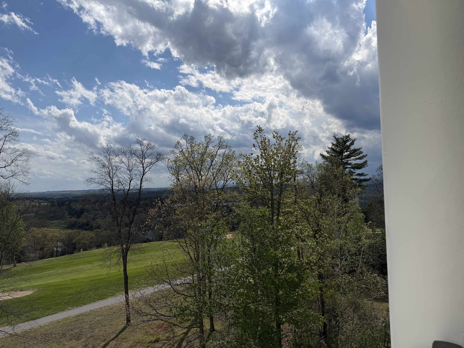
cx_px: 232
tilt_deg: +2.6
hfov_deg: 71.6
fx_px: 322
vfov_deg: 56.8
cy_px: 174
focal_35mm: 24
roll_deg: +2.1
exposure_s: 1/14286
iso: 80
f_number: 1.78
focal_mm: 6.76
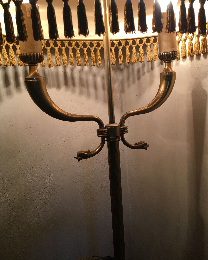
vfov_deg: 54.2
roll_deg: +6.7
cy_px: 134
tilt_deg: -13.6
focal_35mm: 33
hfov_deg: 44.5
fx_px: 254
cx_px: 113
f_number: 2.2
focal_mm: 4.15
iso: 32
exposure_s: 1/33
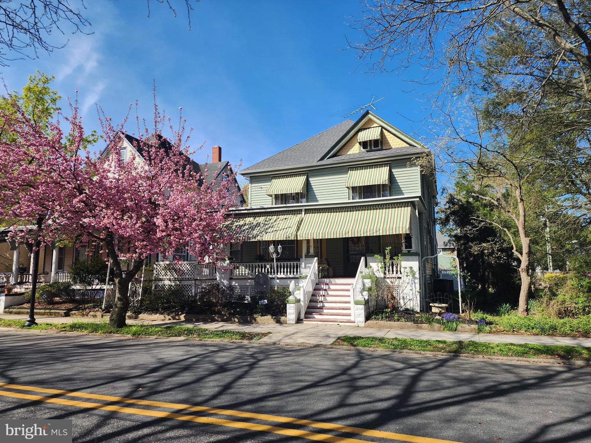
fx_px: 393
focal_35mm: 23
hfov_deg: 73.9
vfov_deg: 58.9
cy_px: 222
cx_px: 296
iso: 12
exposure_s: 1/769
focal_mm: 6.4
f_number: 1.8
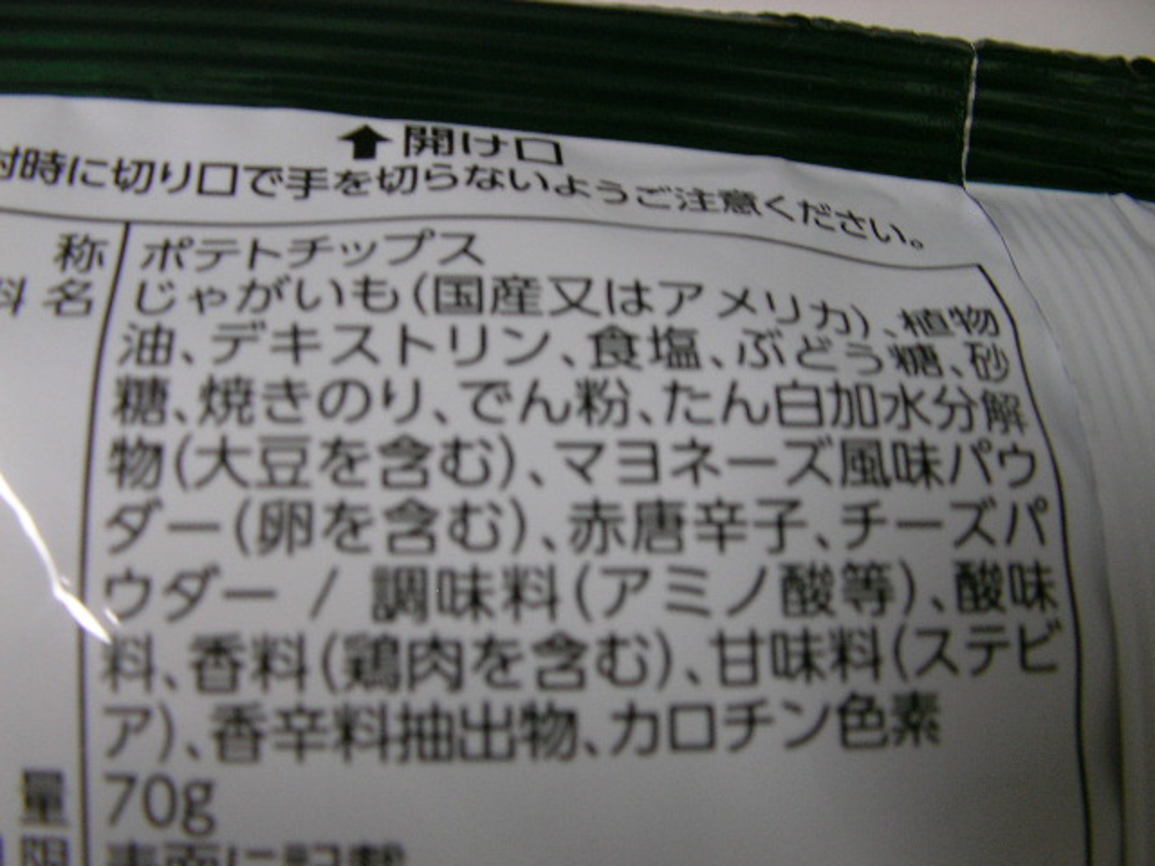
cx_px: 578
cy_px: 433
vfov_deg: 37.7
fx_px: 1268
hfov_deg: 49.0
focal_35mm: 38
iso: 100
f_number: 3.5
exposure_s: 1/18.2
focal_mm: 5.8
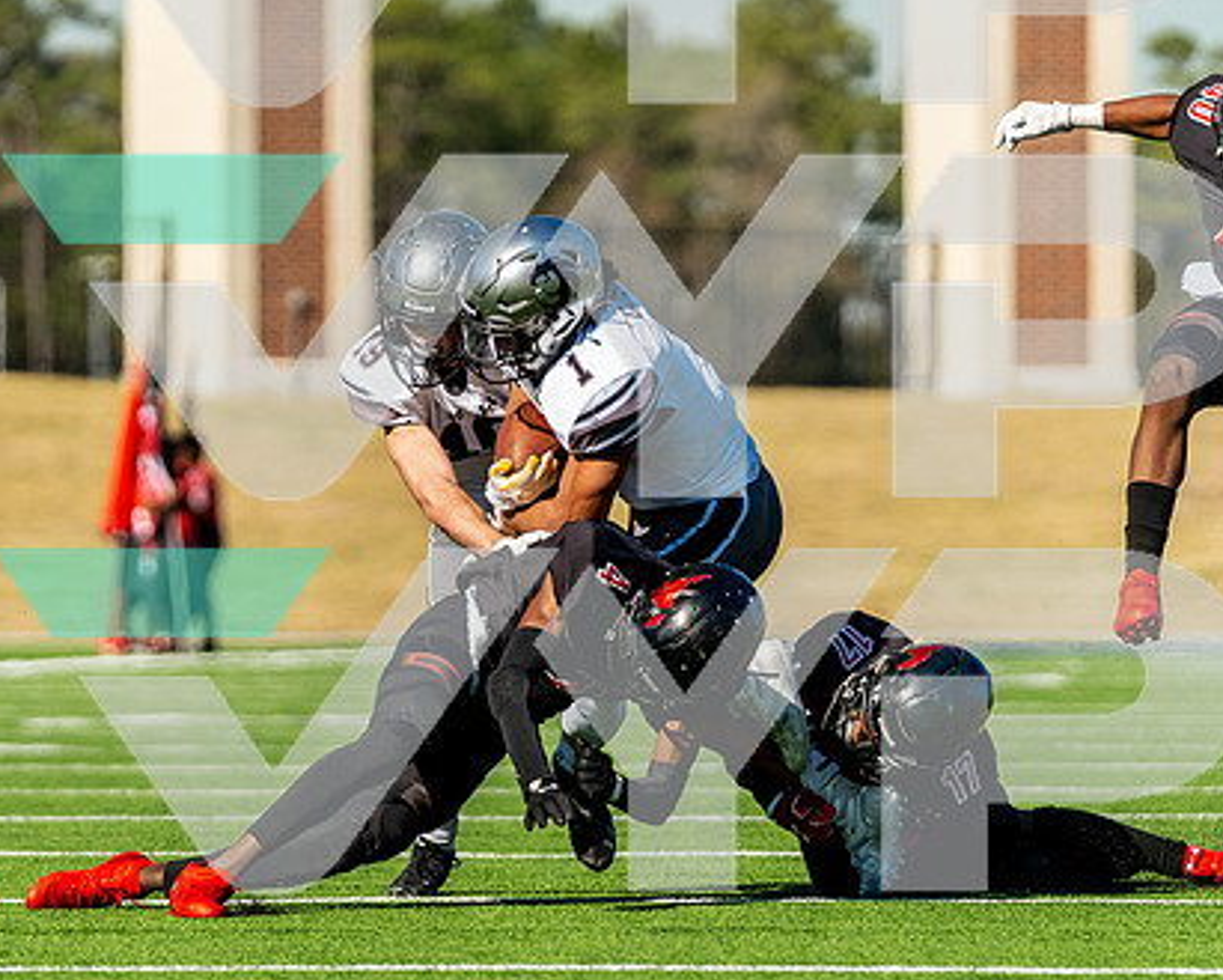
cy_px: 466
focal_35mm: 379
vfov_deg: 4.1
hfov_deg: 5.1
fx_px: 13722
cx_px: 549
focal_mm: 194
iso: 400
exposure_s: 1/3200
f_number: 3.2
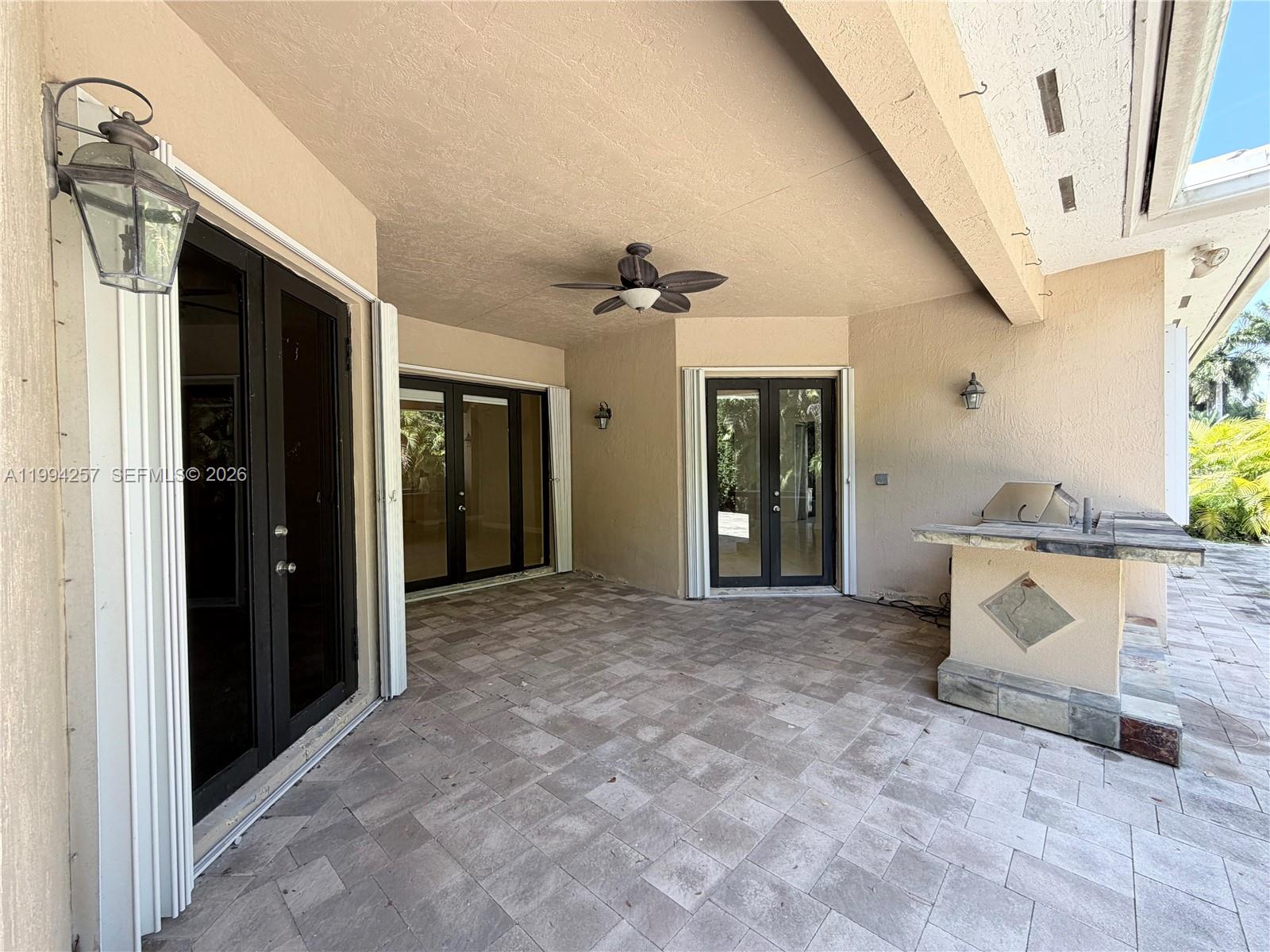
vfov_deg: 85.7
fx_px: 514
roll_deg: +1.5
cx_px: 635
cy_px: 476
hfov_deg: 102.1
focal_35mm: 14
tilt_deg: +0.6
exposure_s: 1/121
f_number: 2.2
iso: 64
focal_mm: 2.22
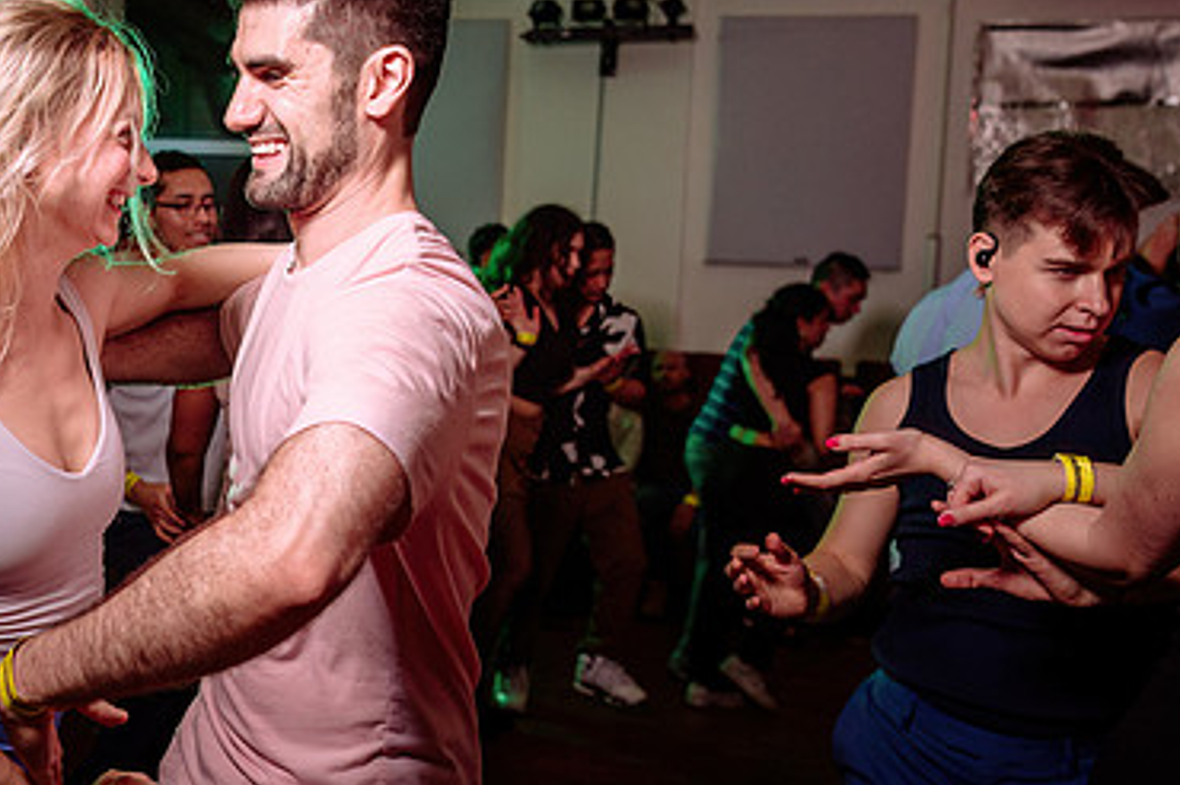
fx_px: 1605
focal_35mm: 49
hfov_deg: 38.9
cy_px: 361
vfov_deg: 27.5
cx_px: 248
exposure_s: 1/80
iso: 800
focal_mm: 27
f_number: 3.2
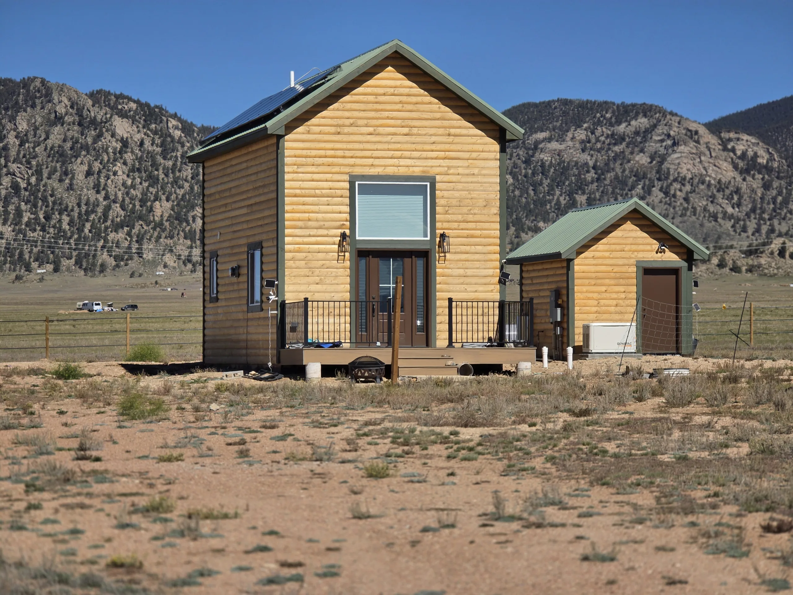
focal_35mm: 115
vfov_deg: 12.9
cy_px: 298
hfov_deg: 17.1
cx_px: 396
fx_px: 2634
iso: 64
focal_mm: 18.6
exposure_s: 1/2517
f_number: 3.4
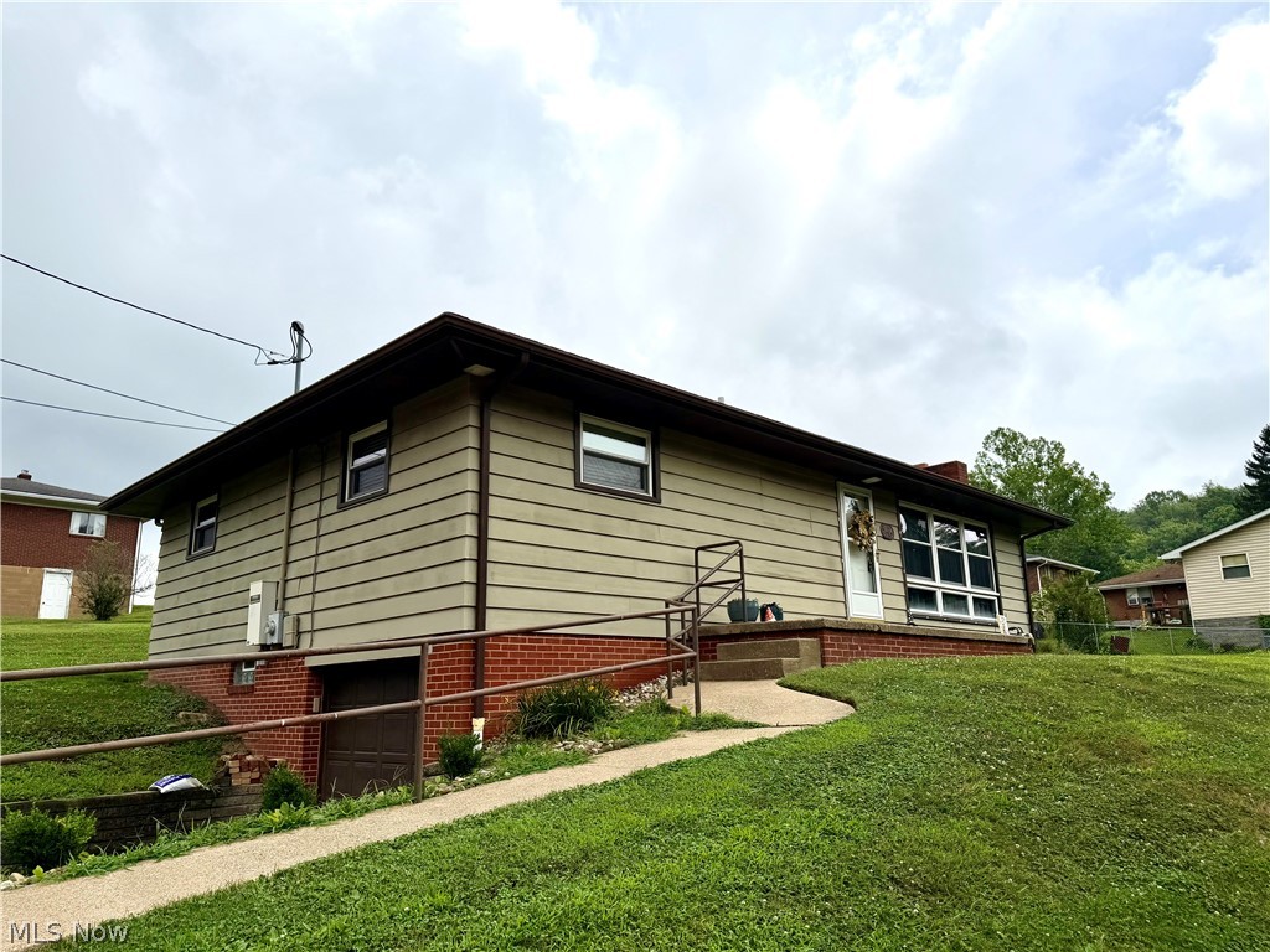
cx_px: 635
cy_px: 476
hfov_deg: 71.6
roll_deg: +1.5
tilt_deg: +14.6
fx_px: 881
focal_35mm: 24
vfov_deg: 56.8
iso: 80
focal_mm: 6.76
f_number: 1.78
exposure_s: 1/11905
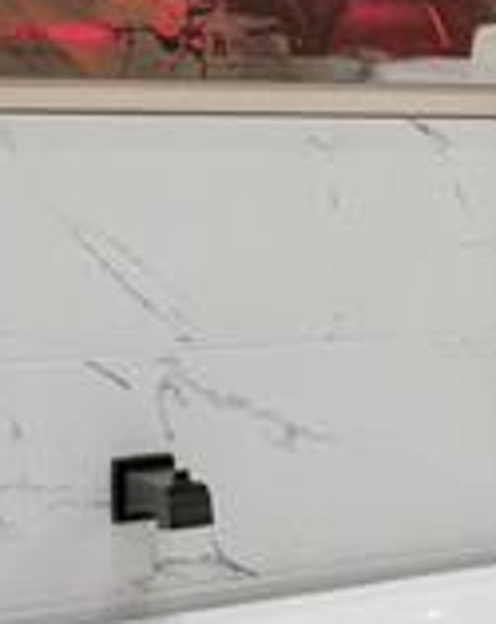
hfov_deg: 15.5
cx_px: 712
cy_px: 155
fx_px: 1693
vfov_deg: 20.7
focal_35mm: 92
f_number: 6.3
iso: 200
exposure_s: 1/60
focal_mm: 10
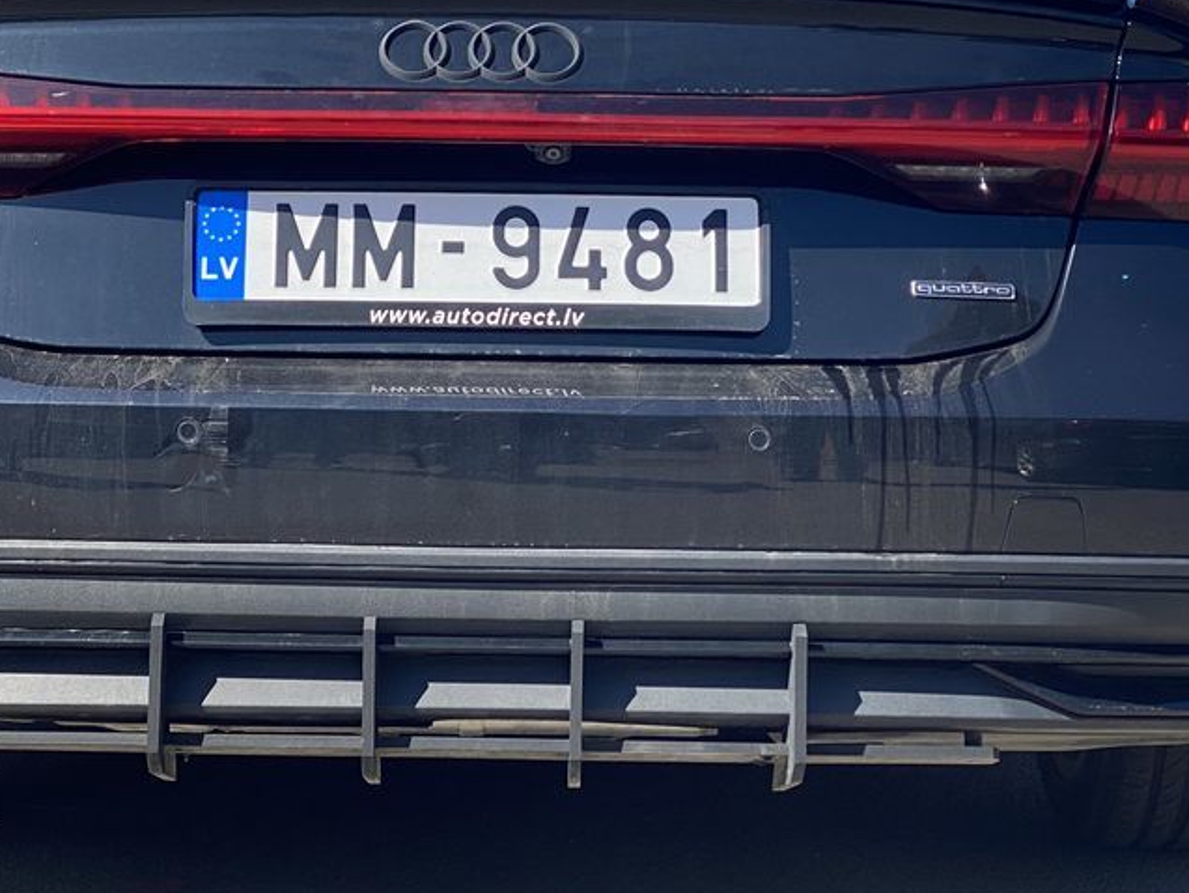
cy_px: 189
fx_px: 3367
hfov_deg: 20.0
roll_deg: -1.3
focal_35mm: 98
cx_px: 510
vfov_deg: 15.0
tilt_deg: -1.4
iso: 20
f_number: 2
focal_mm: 6
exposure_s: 1/1043
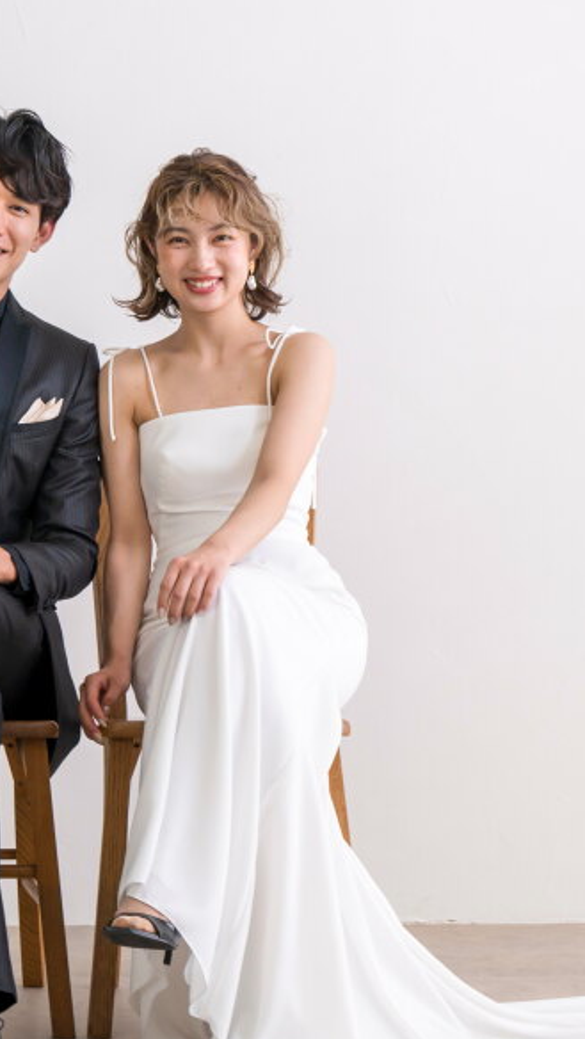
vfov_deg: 18.7
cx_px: 73
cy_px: 349
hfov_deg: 10.6
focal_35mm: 114
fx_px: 3140
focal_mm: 53
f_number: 4
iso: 400
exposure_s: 1/60
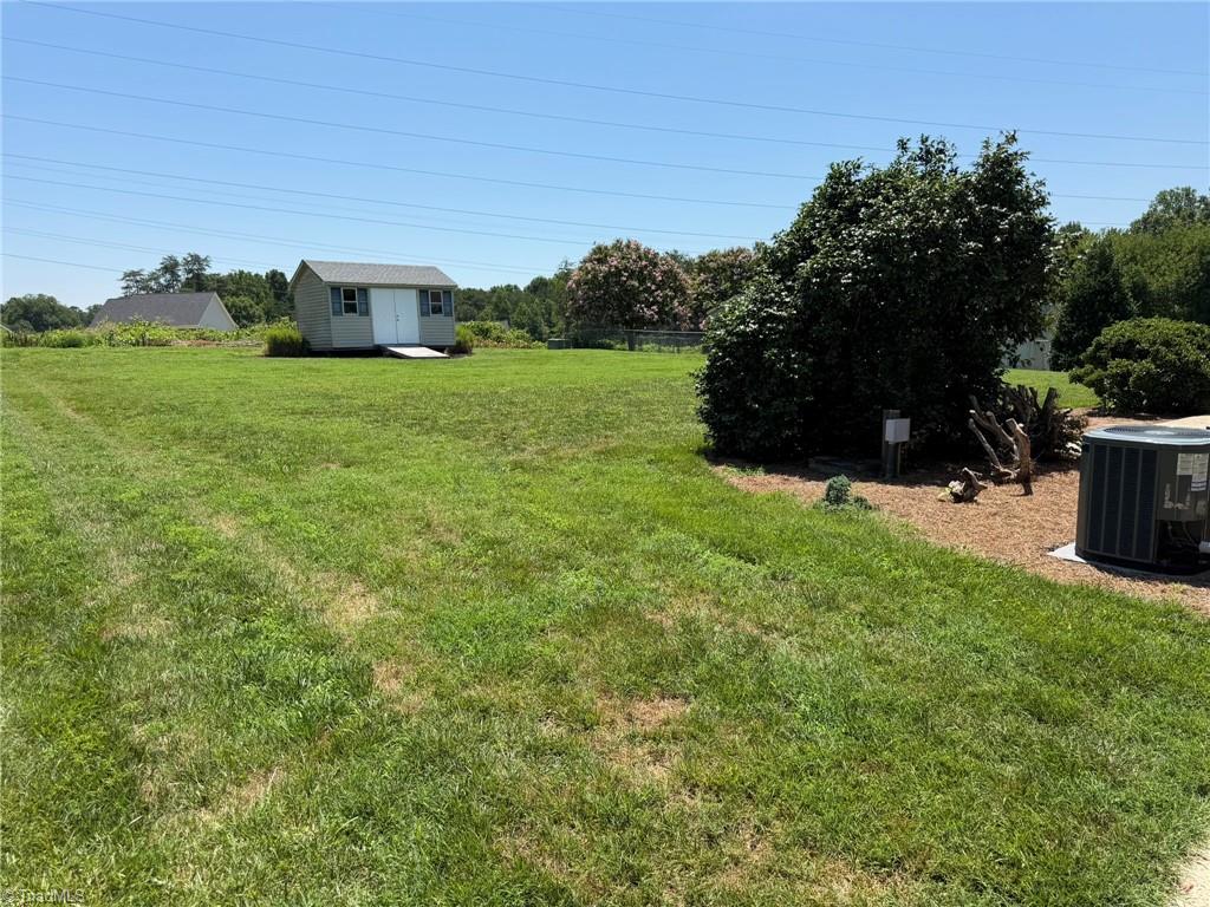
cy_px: 454
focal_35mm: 24
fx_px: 839
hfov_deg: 71.6
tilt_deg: -7.8
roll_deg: +1.9
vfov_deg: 56.8
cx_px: 605
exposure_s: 1/3584
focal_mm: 6.76
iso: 80
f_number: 1.78
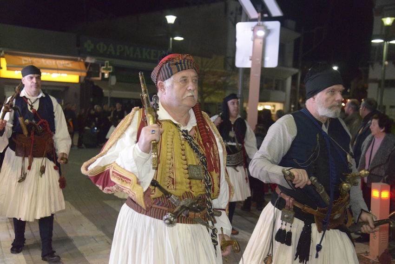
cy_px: 132
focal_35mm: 44
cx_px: 198
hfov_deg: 44.5
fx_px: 483
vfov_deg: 30.5
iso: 10000
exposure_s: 1/200
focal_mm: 44
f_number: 4
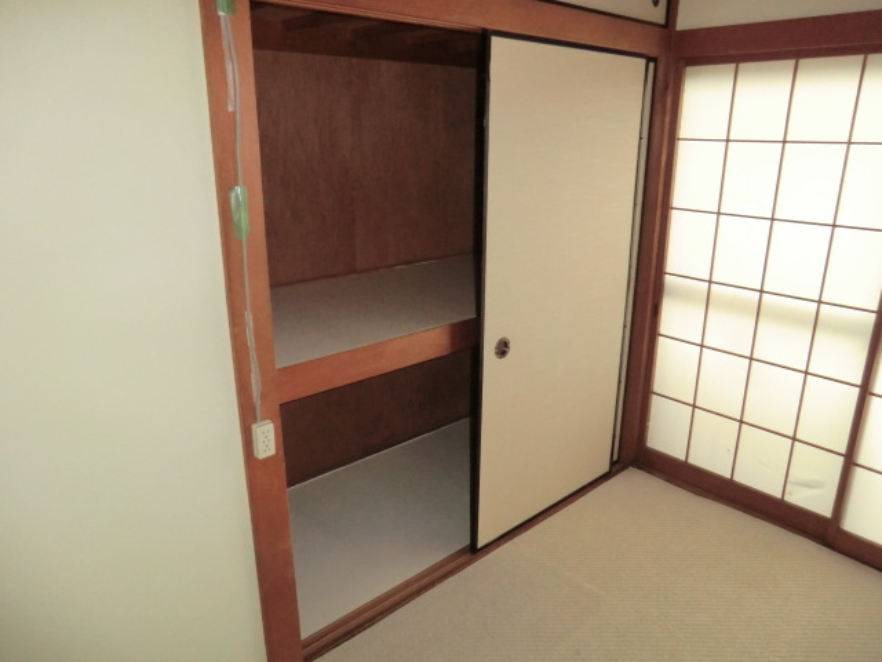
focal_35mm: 24
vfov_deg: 56.8
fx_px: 612
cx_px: 441
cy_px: 331
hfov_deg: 71.6
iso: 400
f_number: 3.2
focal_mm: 4.3
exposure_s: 1/60
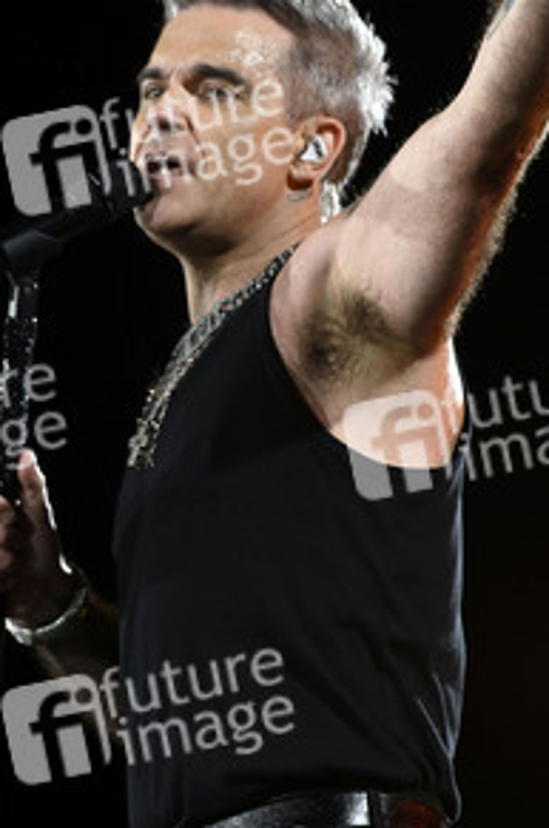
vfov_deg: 7.1
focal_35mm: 289
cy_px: 290
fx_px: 6634
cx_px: 230
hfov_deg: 4.7
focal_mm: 210
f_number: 5.6
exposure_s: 1/200
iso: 1600
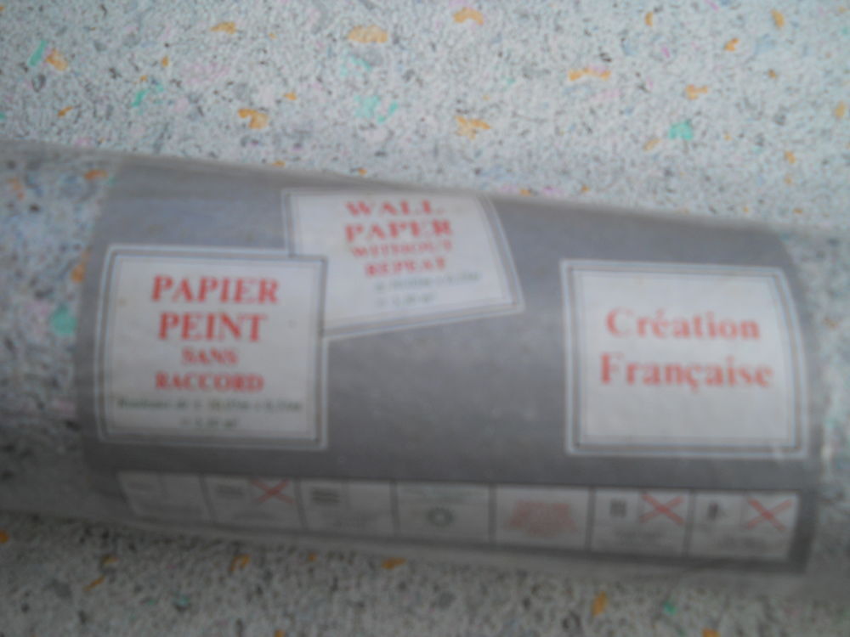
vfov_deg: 35.1
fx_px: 1007
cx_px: 425
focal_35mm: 41
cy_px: 318
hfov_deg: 45.8
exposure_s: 1/250
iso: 80
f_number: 5.5
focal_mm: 6.72
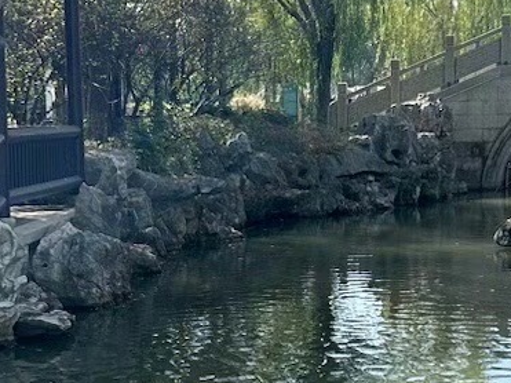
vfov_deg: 14.6
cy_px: 296
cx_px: 152
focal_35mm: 101
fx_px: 1490
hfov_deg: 19.4
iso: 50
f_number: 1.5
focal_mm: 5.7
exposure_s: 1/1361
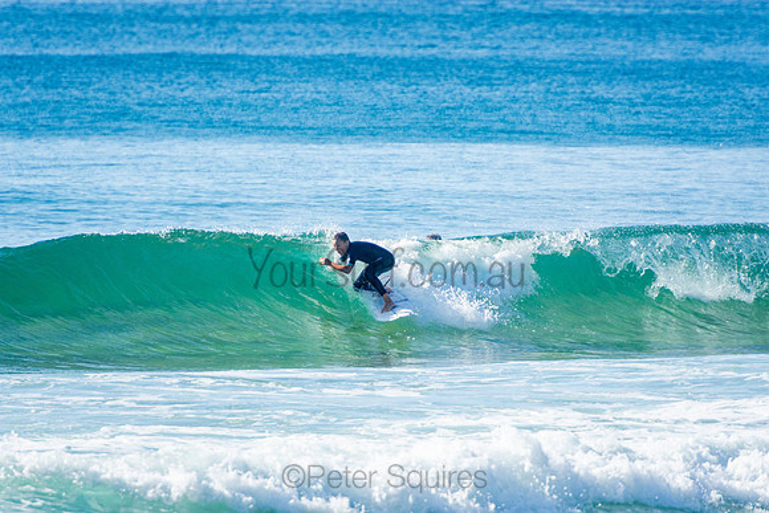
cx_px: 384
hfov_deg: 3.4
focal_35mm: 600
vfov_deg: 2.3
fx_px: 12819
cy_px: 256
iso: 280
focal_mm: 400
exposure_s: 1/1250
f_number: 5.6
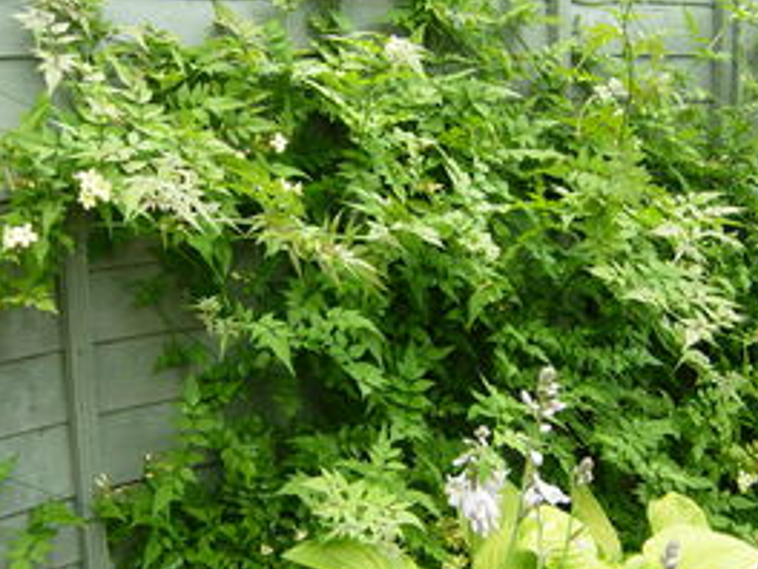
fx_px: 1314
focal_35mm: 60
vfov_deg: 24.4
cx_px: 422
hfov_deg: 32.2
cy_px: 348
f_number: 3.4
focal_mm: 7.5
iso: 50
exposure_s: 1/104
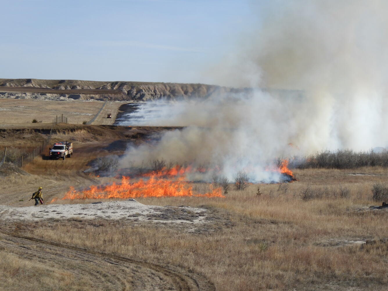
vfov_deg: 15.7
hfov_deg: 20.9
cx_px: 194
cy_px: 146
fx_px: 1054
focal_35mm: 94
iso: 125
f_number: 6
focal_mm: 16.7
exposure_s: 1/640
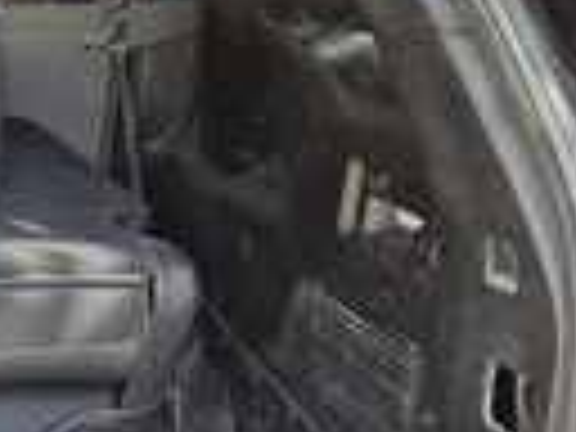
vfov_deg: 20.3
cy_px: 324
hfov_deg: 23.0
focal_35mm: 72
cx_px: -238
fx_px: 1198
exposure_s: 1/180
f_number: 1.8
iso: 50
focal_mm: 5.4
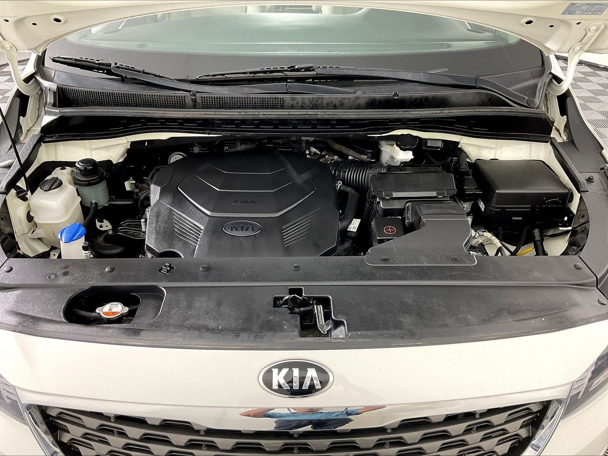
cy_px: 228
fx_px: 509
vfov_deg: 48.2
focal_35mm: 29
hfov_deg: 61.7
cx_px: 304
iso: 80
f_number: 1.8
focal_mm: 3
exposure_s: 1/60
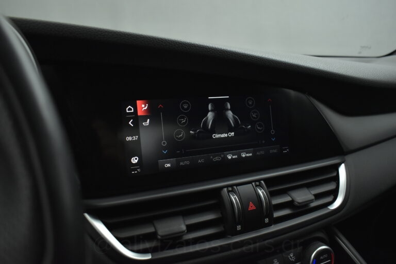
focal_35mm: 27
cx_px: 198
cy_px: 132
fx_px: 297
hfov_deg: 67.4
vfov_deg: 48.0
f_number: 3.5
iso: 1600
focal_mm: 18
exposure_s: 1/100
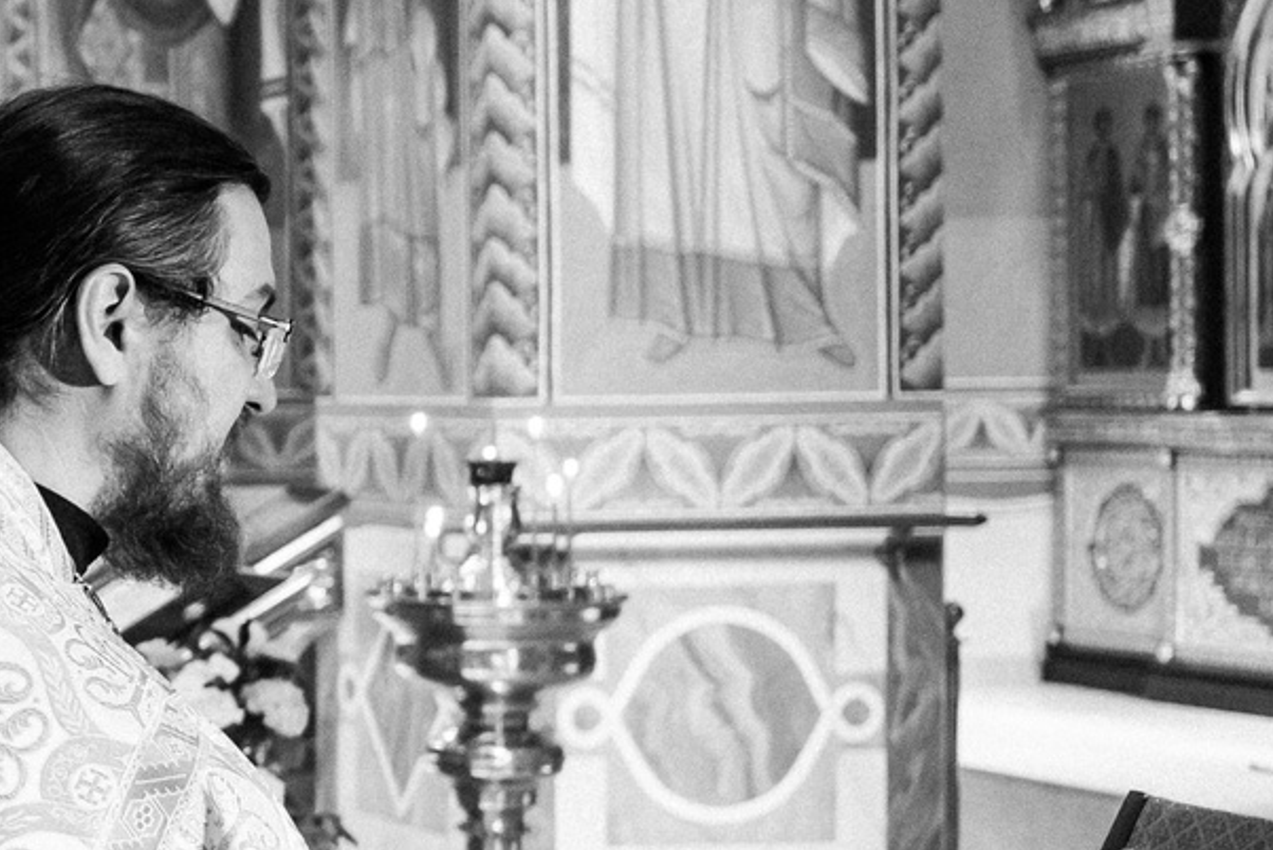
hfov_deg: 16.3
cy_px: 496
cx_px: -1136
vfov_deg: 13.4
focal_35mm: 102
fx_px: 3608
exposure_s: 1/125
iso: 1600
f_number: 3.2
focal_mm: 24
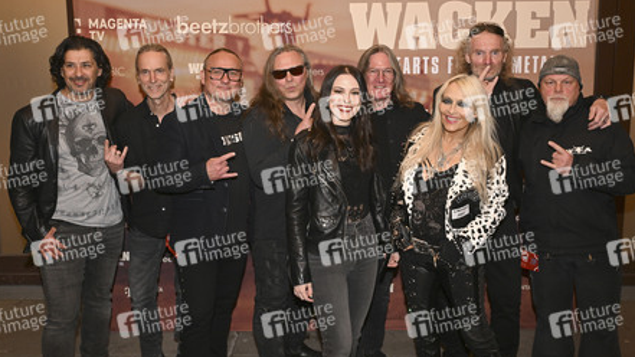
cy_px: 213
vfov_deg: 38.8
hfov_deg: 64.3
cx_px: 318
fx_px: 505
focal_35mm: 30
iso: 2000
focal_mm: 28
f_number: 5.6
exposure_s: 1/160
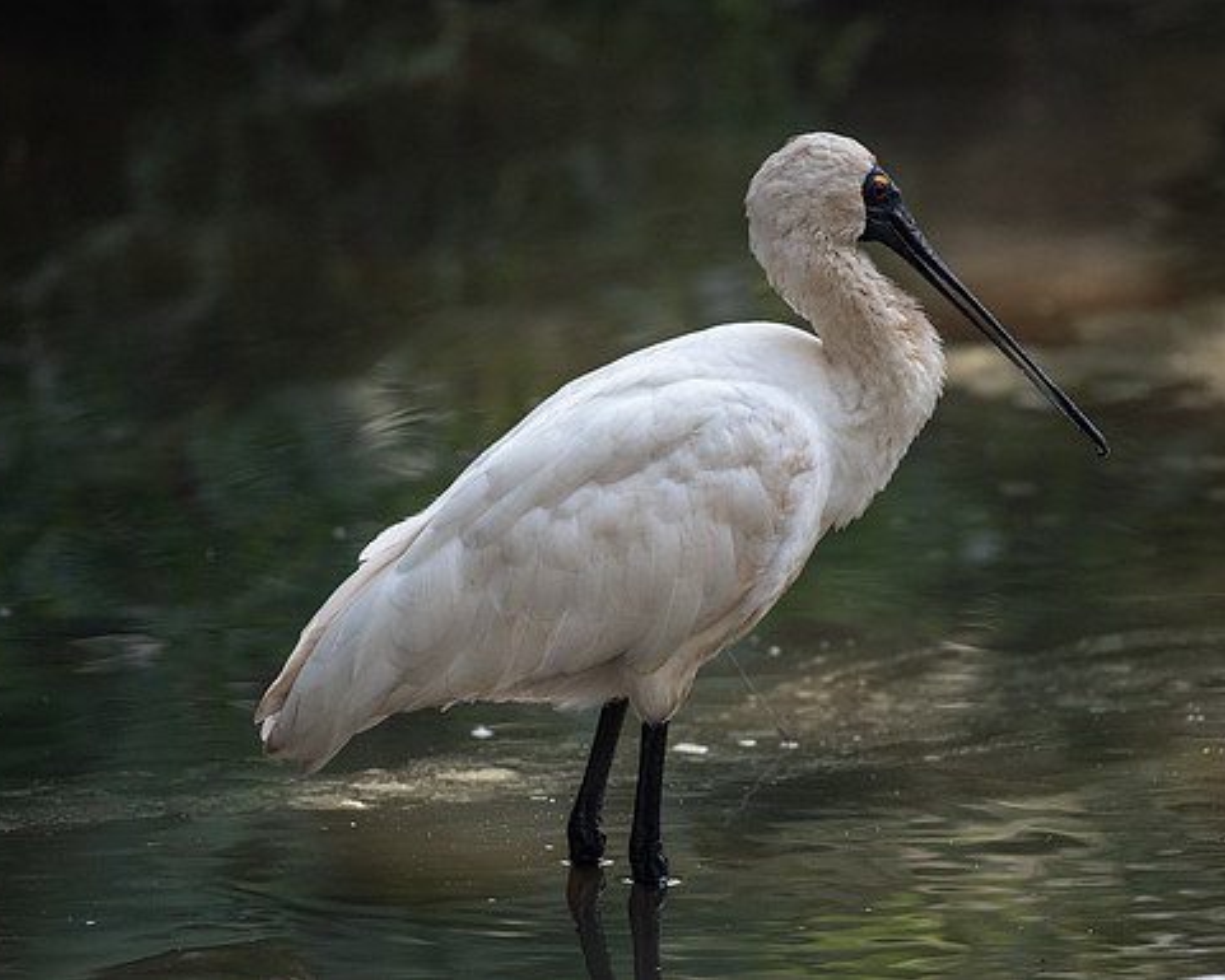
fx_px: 23389
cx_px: 715
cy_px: 551
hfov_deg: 3.0
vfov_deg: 2.4
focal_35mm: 645
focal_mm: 500
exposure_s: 1/800
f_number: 5.6
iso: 1000
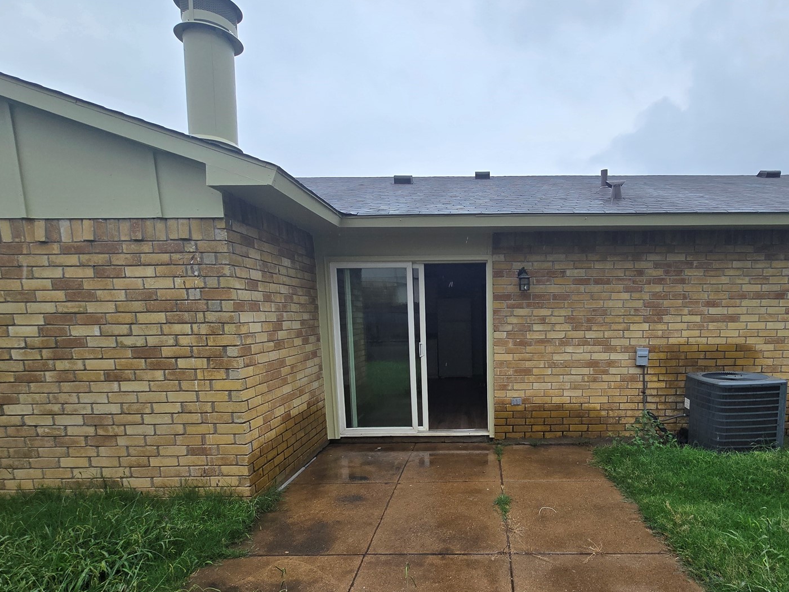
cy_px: 385
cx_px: 491
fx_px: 433
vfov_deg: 67.2
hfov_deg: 83.1
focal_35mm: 19
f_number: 2.2
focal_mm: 2.2
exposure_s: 1/654
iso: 50
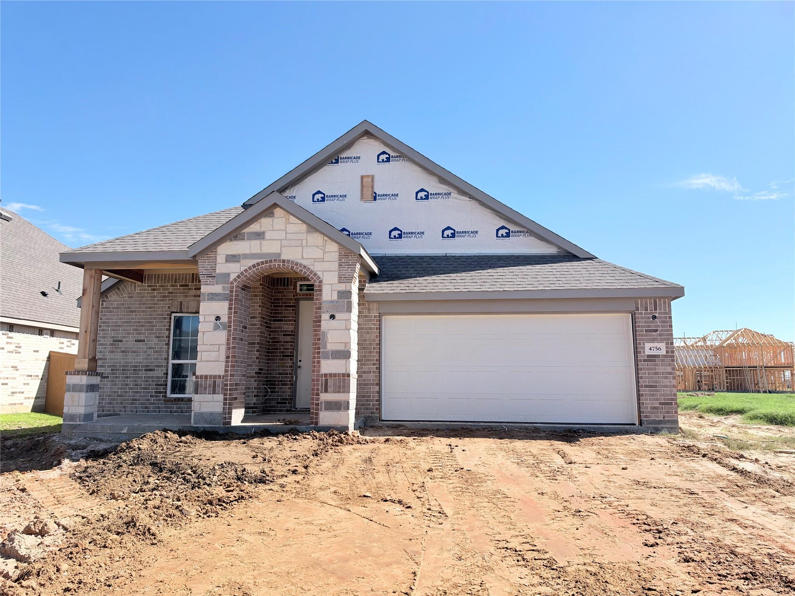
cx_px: 398
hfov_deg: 71.6
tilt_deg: +8.9
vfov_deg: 56.8
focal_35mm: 24
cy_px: 298
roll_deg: -0.2
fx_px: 551
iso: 64
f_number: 1.8
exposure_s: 1/3891
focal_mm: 6.93
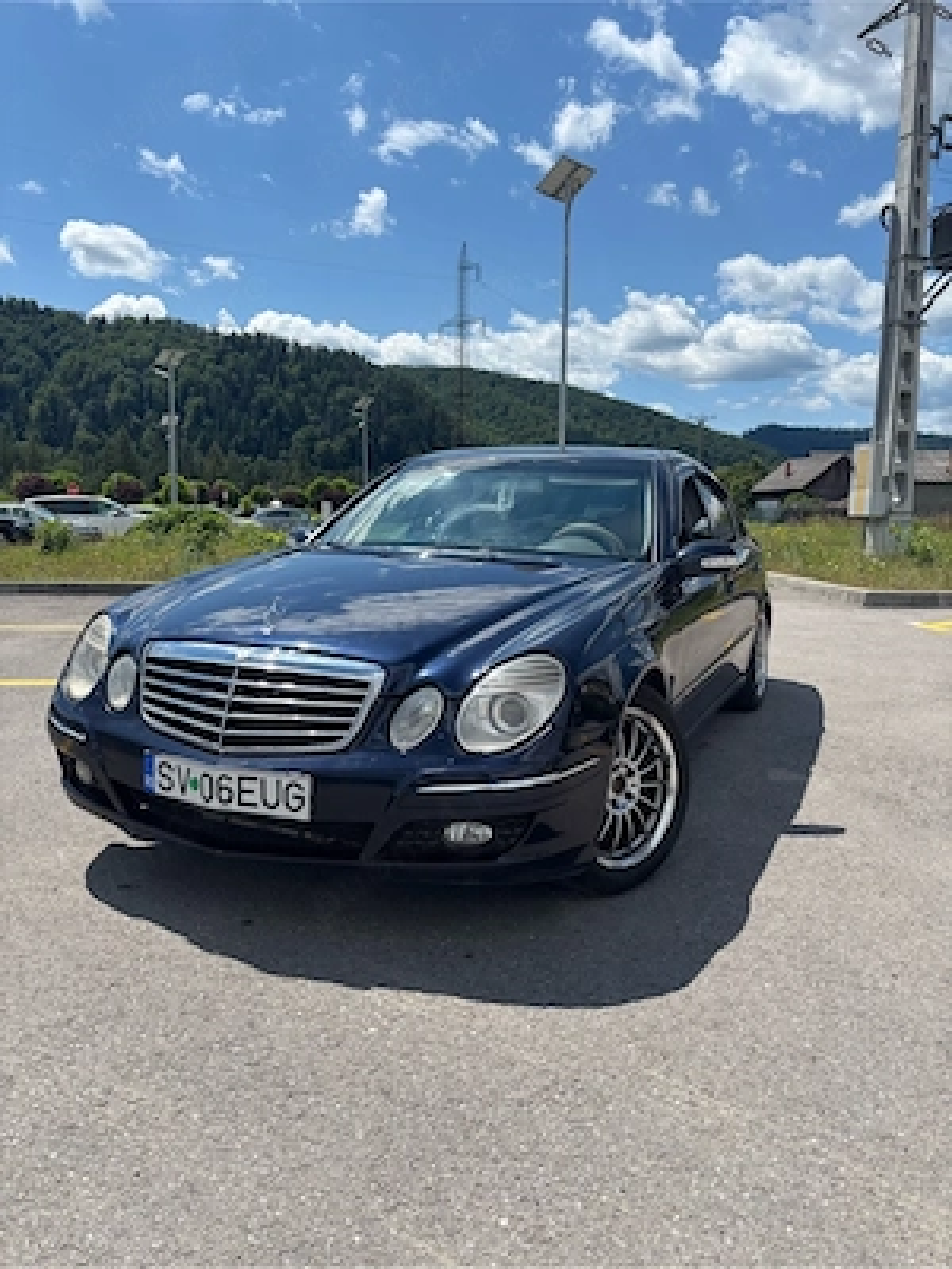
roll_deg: -0.5
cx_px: 476
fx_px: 953
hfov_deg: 53.1
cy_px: 634
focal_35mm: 26
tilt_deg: -7.4
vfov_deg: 67.3
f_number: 1.6
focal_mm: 5.96
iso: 50
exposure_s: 1/4255
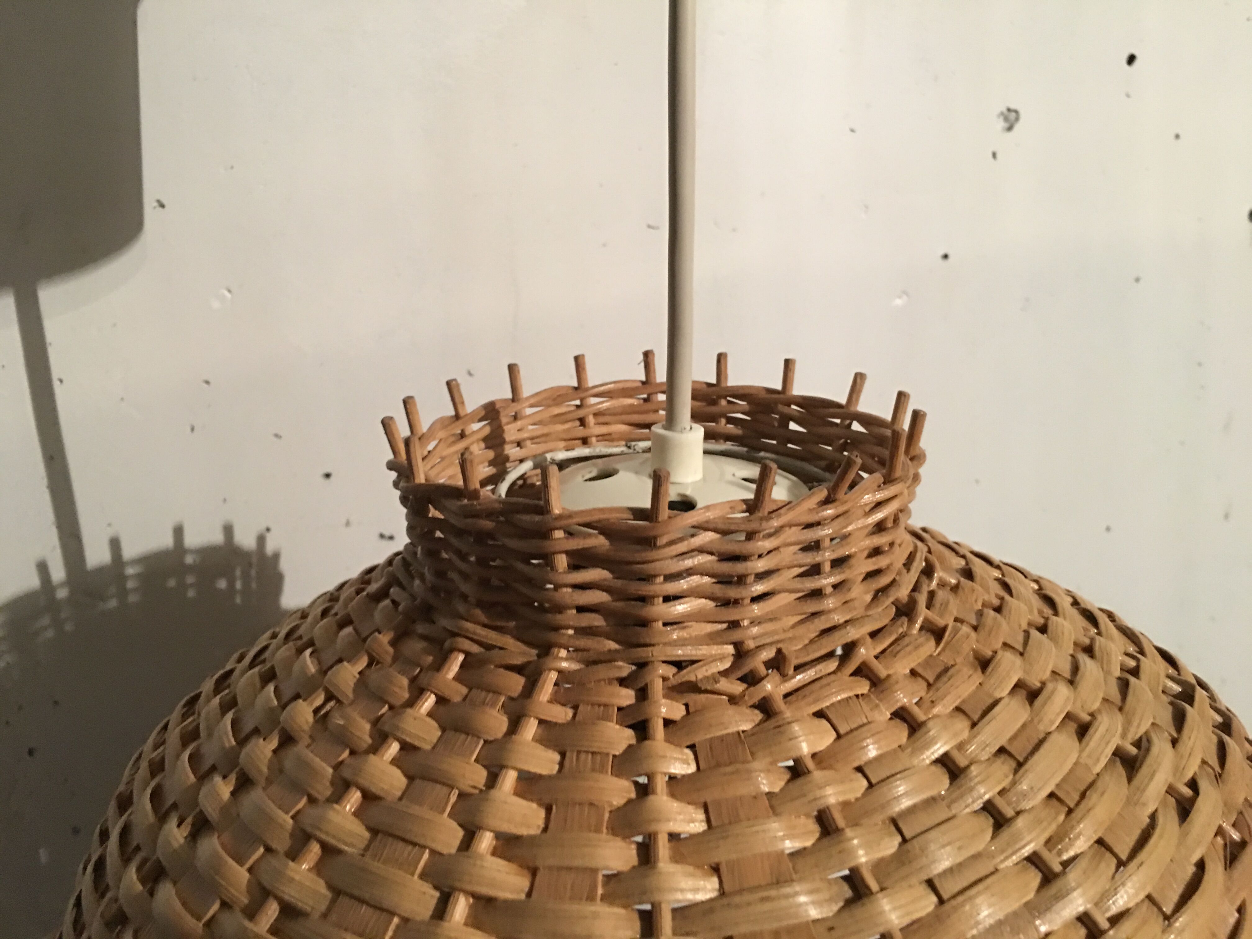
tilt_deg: -17.5
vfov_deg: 48.2
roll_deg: +0.5
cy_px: 470
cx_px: 626
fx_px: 1049
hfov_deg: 61.7
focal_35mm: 29
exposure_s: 1/8
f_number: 2.2
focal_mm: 4.15
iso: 125
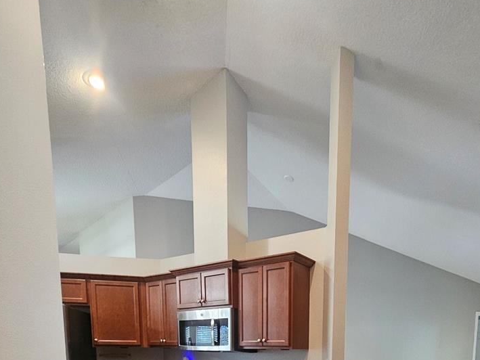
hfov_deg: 75.2
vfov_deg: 46.8
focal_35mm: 22
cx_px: 296
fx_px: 305
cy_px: 386
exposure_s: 1/30
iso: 500
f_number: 2.2
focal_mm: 2.2
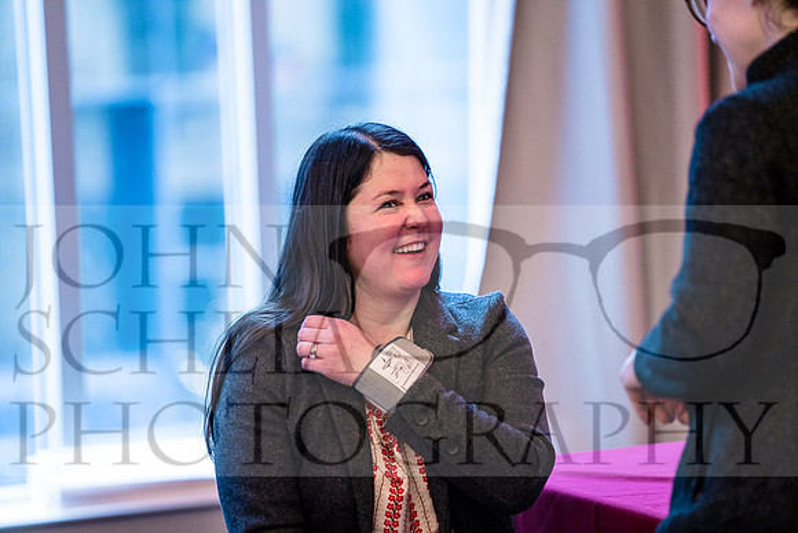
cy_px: 266
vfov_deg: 8.5
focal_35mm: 162
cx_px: 399
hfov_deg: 12.7
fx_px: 3592
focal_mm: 162
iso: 2500
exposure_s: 1/60
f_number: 2.8
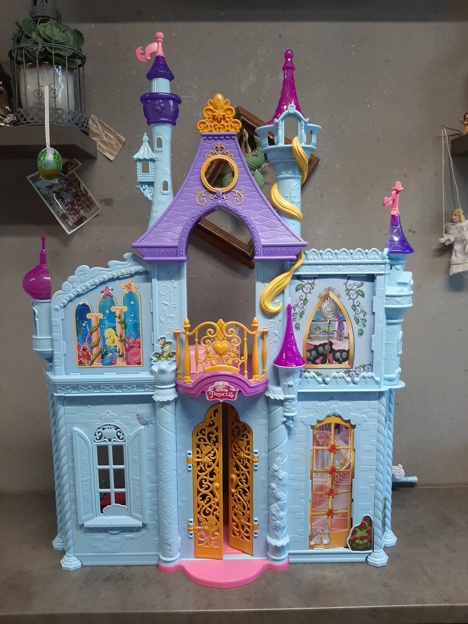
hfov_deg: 53.1
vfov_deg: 67.3
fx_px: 469
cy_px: 312
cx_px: 234
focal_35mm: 26
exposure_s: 1/60
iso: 100
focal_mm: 3.93
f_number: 1.7
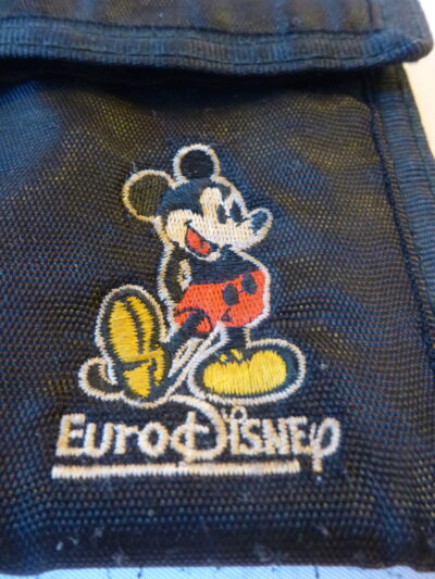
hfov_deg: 54.9
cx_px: 218
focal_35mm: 25
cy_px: 290
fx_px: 419
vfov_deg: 69.4
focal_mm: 4.5
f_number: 3.1
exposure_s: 1/8
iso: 400
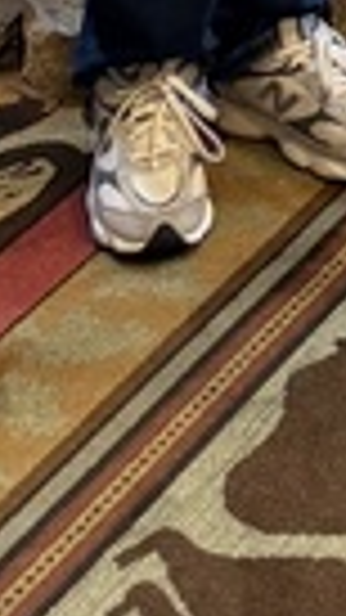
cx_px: 1029
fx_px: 3182
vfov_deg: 8.8
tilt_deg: -2.7
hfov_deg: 5.8
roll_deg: +0.6
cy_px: -1317
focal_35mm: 195
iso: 200
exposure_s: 1/60
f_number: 1.78
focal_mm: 6.76
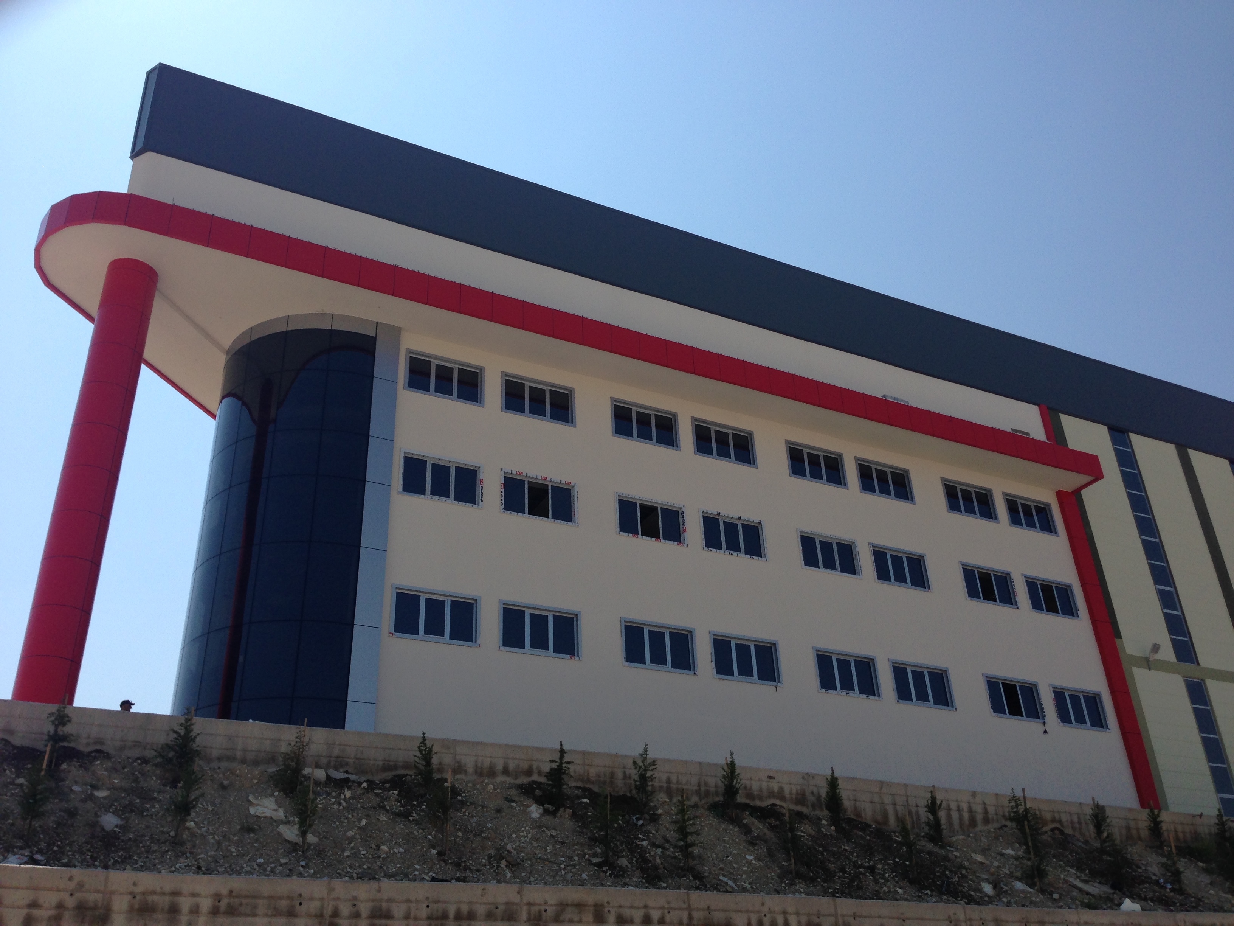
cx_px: 617
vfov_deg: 42.9
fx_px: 1176
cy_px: 463
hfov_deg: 55.4
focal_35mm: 33
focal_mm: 4.12
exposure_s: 1/2463
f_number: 2.4
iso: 50
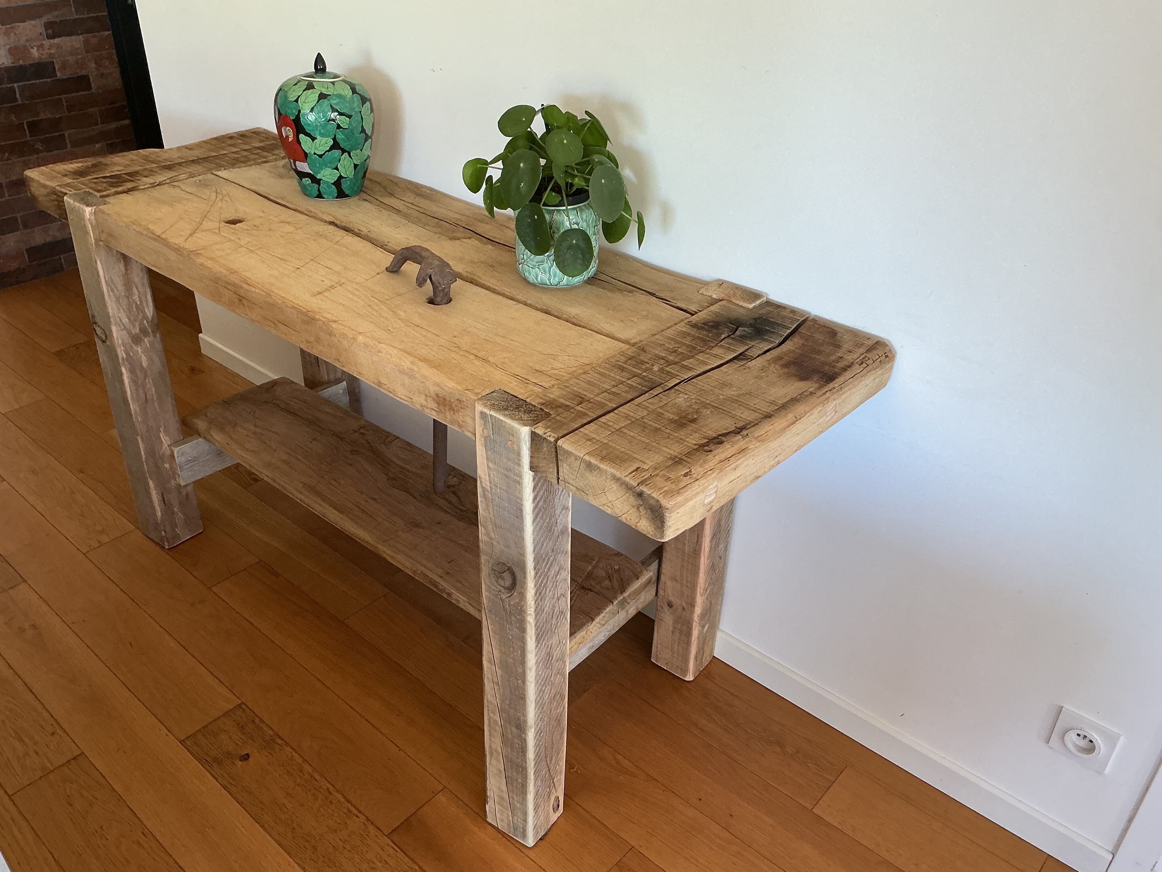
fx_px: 973
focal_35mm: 29
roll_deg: -0.6
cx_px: 581
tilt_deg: -31.7
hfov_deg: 61.7
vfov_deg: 48.2
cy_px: 436
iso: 80
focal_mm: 3
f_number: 1.8
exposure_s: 1/60
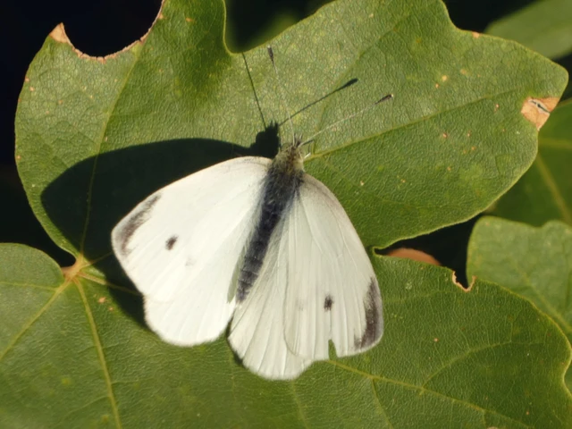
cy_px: 214
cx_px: 286
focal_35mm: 622
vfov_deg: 2.4
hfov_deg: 3.2
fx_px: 10278
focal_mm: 111.5
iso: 80
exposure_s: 1/125
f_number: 5.6
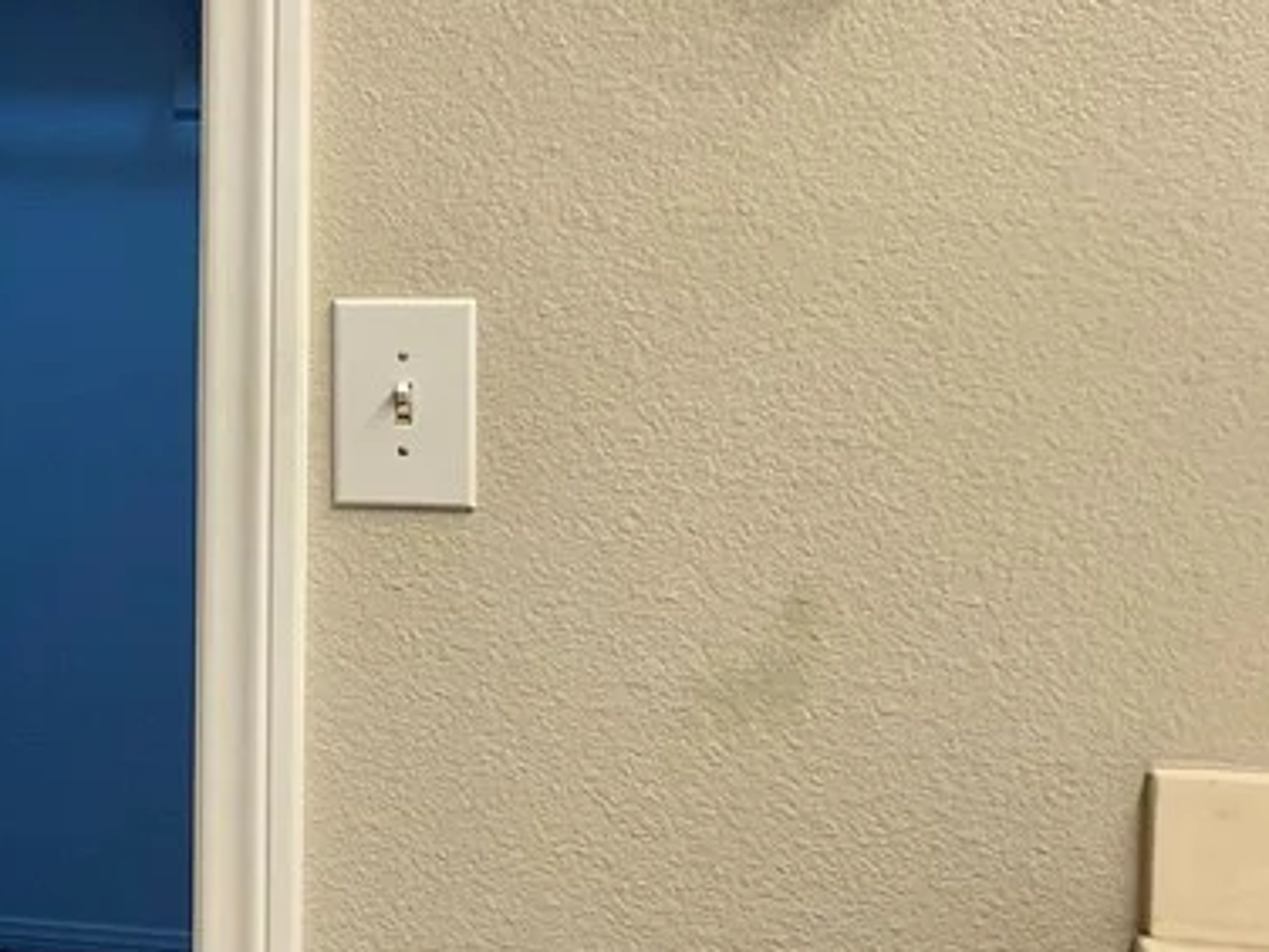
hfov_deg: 23.2
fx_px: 2896
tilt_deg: -4.1
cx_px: -145
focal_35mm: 79
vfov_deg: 18.6
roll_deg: -0.1
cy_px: 348
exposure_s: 1/60
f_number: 1.8
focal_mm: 3
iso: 50
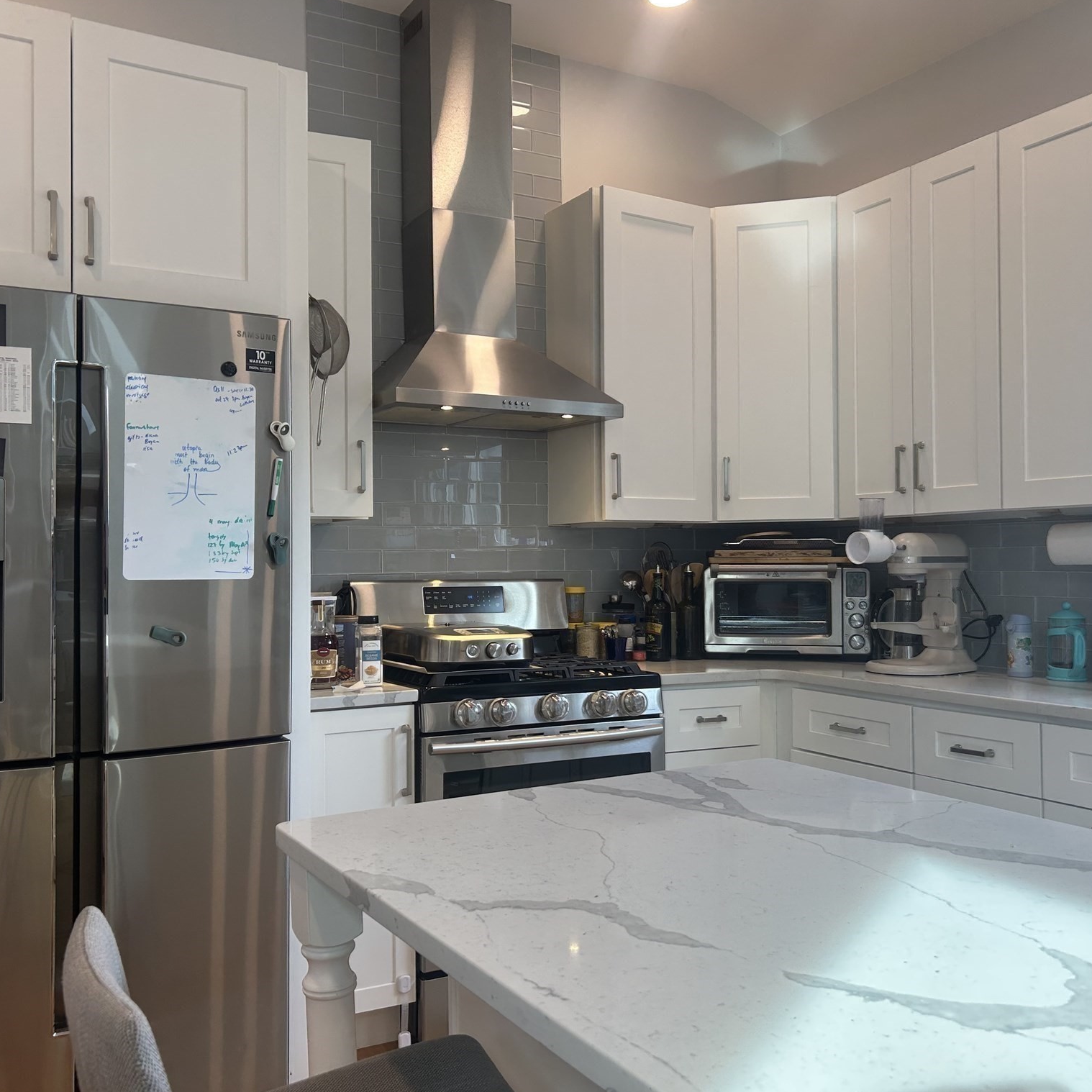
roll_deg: +0.2
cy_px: 544
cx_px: 537
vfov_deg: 52.5
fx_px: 1106
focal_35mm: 31
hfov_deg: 52.5
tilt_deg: +0.5
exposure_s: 1/120
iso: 50
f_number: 1.5
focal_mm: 5.7
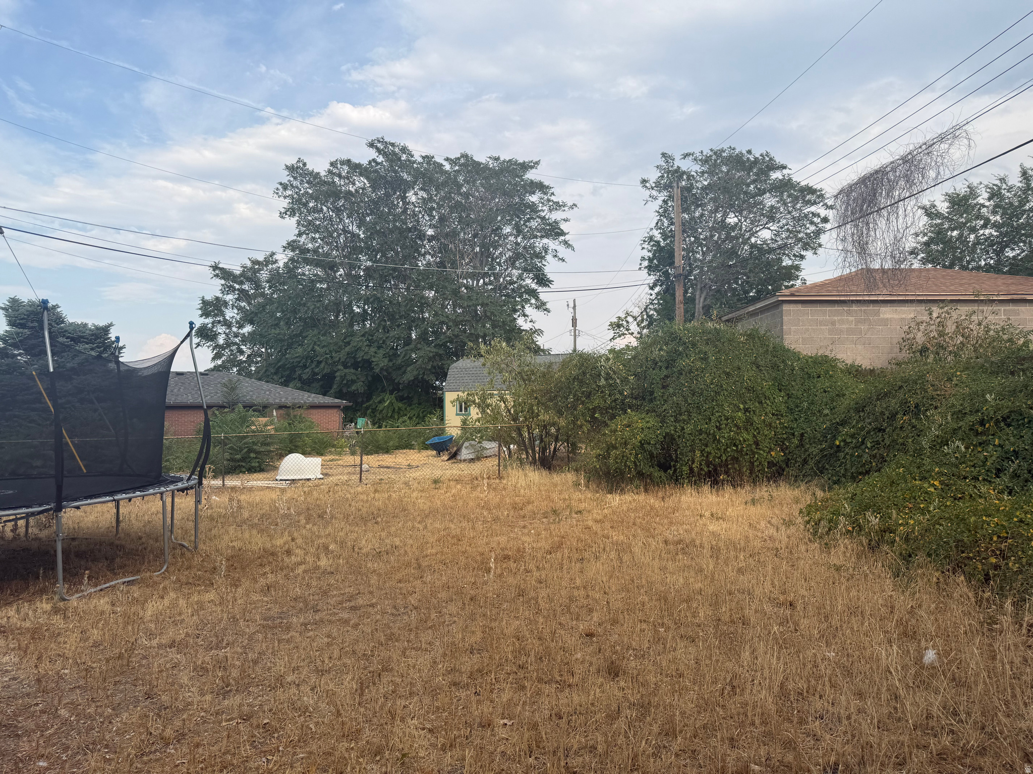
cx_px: 516
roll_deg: +3.0
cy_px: 387
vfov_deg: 56.8
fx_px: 716
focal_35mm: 24
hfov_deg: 71.6
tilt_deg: +3.8
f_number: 1.78
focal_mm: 6.76
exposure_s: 1/3145
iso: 80
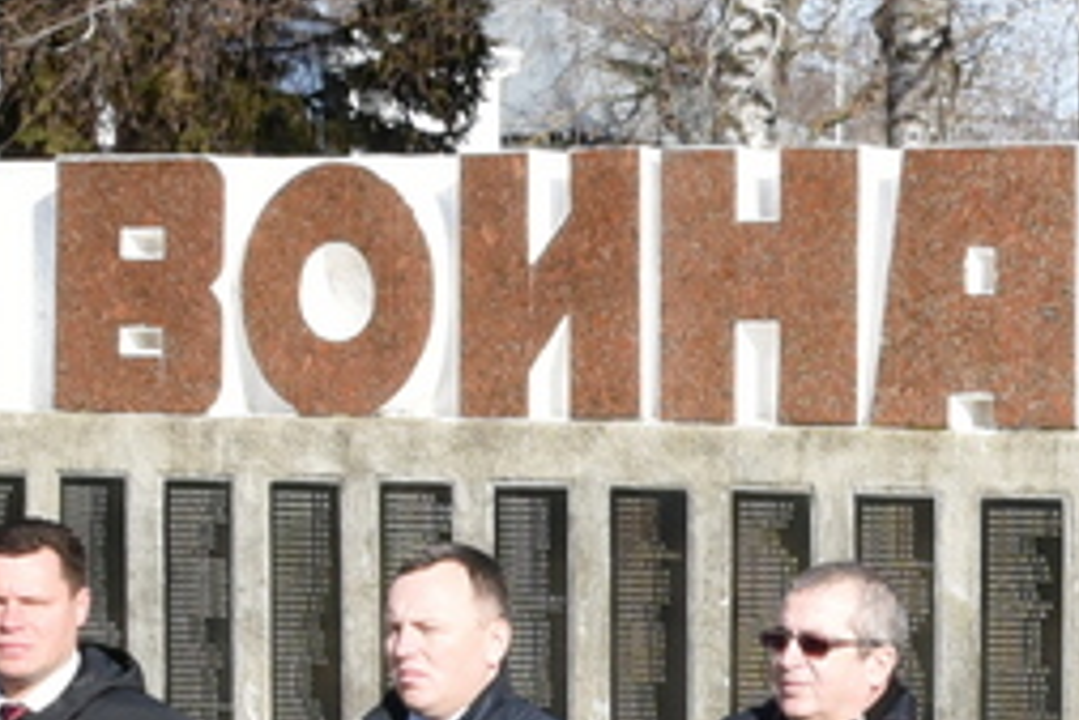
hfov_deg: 10.3
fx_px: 5878
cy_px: 1057
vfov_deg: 6.9
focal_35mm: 196
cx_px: 1352
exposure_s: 1/800
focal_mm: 31
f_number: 14
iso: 1000
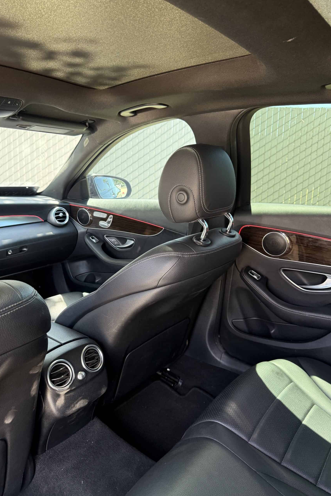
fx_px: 345
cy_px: 248
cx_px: 154
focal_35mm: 25
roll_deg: -1.3
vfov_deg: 71.5
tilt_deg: -12.8
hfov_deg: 51.2
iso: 200
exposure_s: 1/84
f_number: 1.78
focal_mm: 6.76
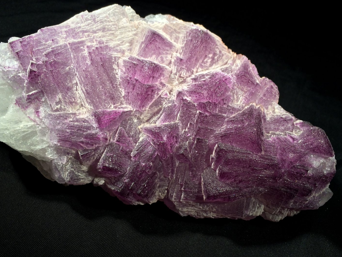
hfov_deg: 55.3
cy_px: 127
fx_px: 326
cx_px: 162
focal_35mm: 33
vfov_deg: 43.0
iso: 50
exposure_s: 1/120
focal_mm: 4.15
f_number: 2.2
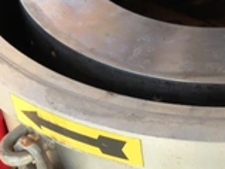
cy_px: 26
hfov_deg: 23.4
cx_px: 167
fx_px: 539
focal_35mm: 83
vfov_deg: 17.6
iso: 50
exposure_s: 1/60
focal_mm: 4.13
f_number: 2.4
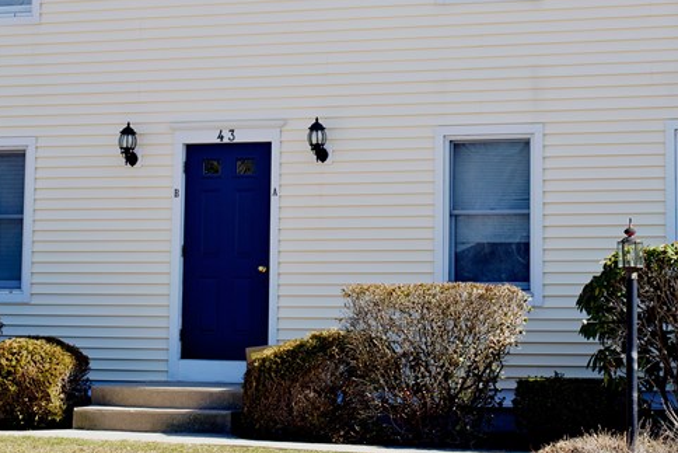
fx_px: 2110
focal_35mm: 112
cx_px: 392
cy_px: -31
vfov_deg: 12.1
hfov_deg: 18.2
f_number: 8
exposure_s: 1/125
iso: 125
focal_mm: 50
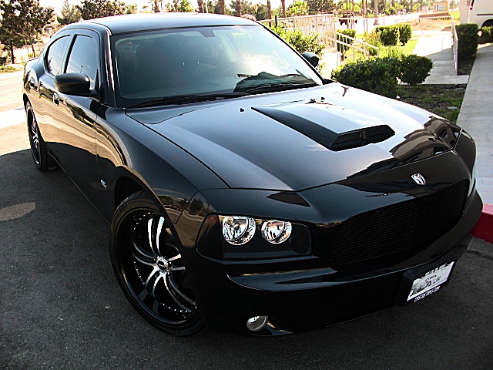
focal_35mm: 36
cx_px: 246
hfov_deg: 51.4
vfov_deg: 39.7
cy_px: 185
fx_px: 513
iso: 50
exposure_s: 1/250
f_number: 2.8
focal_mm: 6.3
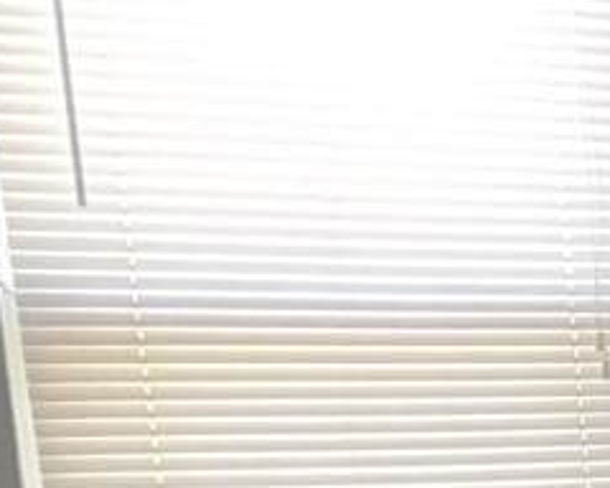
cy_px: 897
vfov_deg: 11.7
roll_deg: +1.3
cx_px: 1164
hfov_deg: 13.8
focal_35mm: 121
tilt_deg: -12.9
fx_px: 2184
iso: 40
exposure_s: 1/30
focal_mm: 4.15
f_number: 2.2
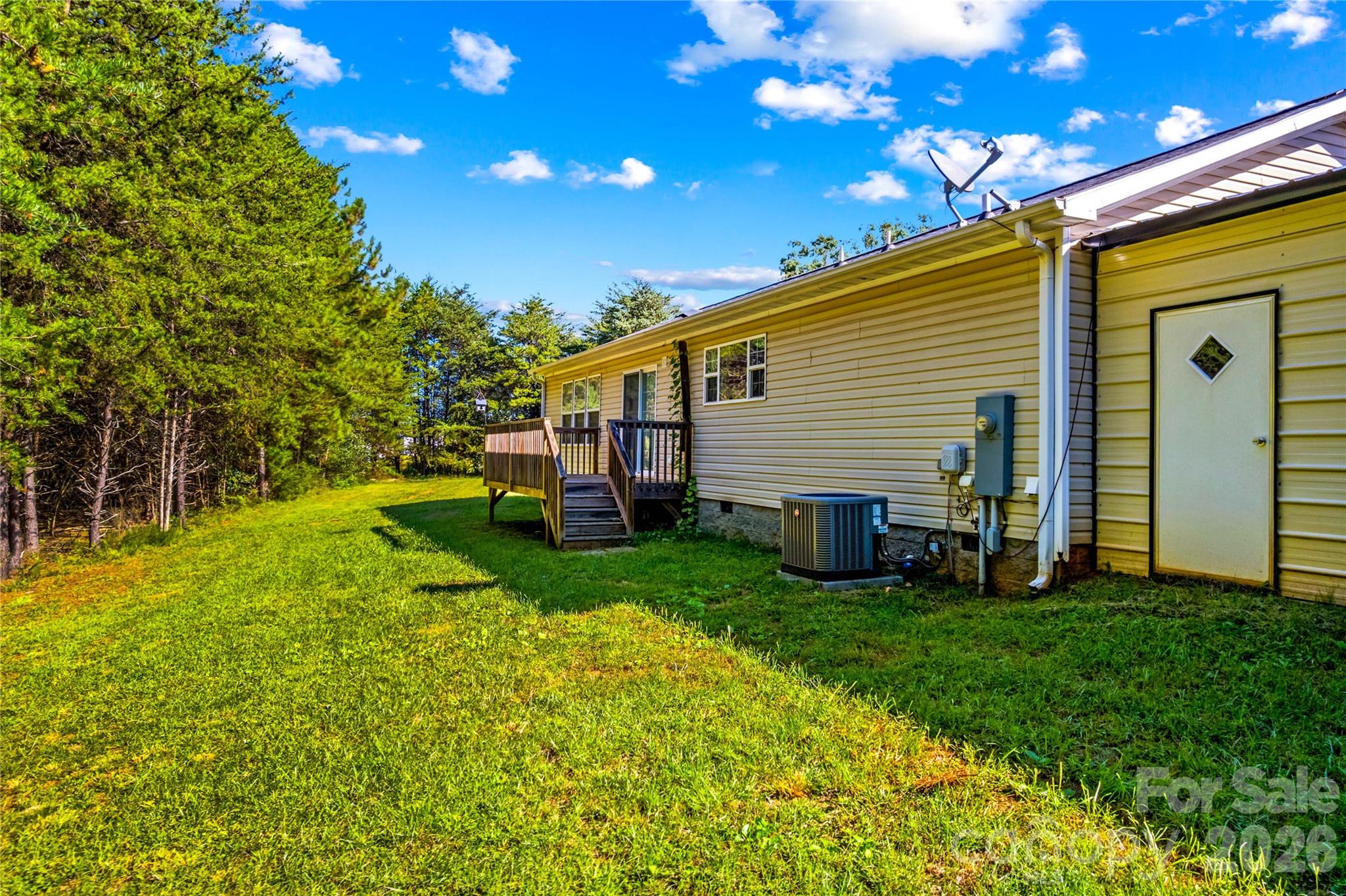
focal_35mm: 22
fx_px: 822
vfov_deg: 57.2
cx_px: 673
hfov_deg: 78.6
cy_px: 448
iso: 100
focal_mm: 8.38
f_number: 2.8
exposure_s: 1/500
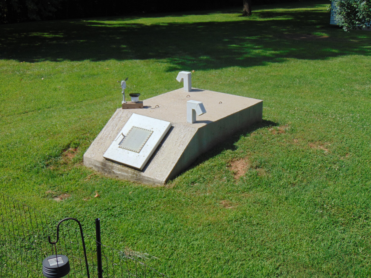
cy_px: 139
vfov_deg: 29.1
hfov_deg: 38.2
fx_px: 536
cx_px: 186
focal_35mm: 50
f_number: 3.5
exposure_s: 1/1000
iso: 80
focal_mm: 9
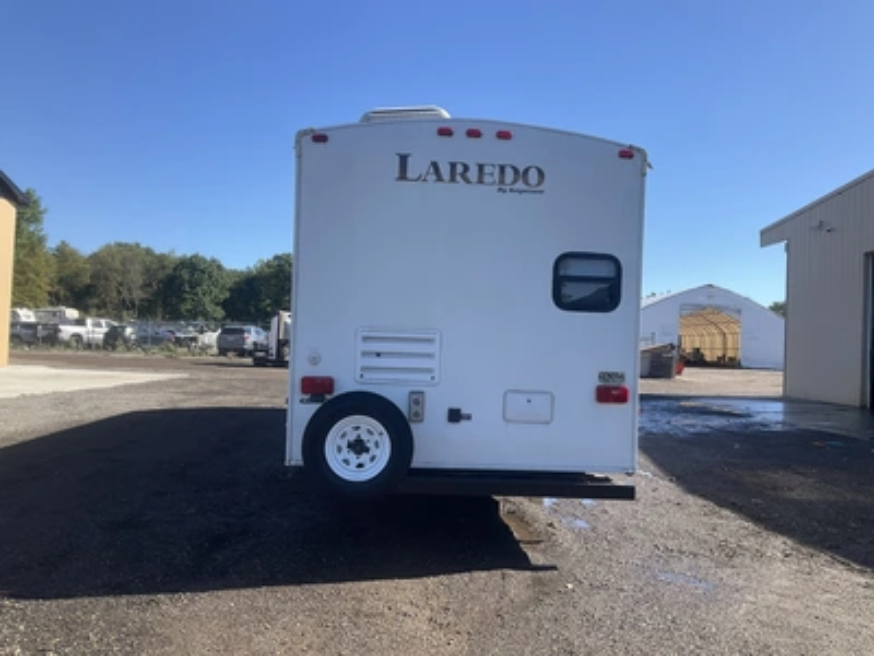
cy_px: 328
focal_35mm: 29
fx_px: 732
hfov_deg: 61.7
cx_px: 437
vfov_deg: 48.2
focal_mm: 3
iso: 25
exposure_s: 1/1098
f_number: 1.8
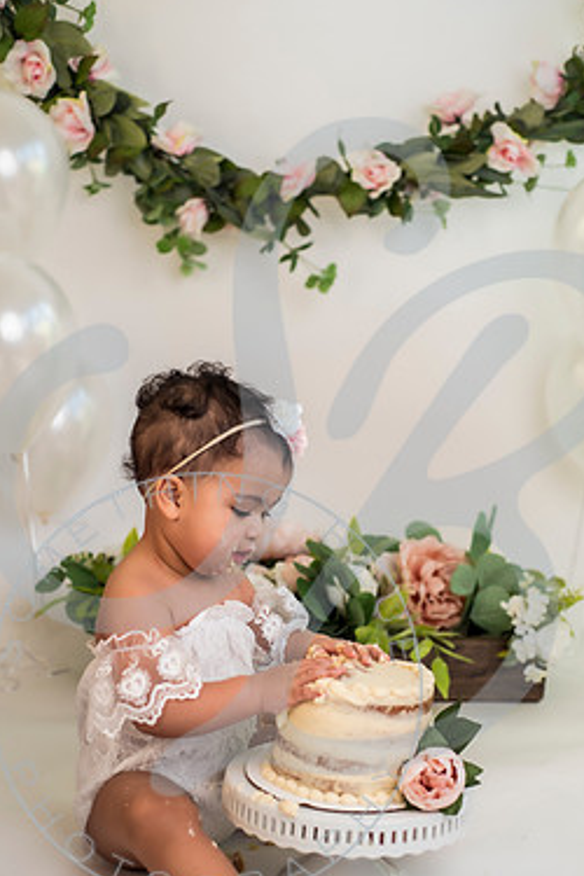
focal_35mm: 60
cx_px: 311
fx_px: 1460
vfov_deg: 33.3
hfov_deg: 22.6
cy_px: 512
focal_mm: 50
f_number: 2.8
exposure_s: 1/200
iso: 100
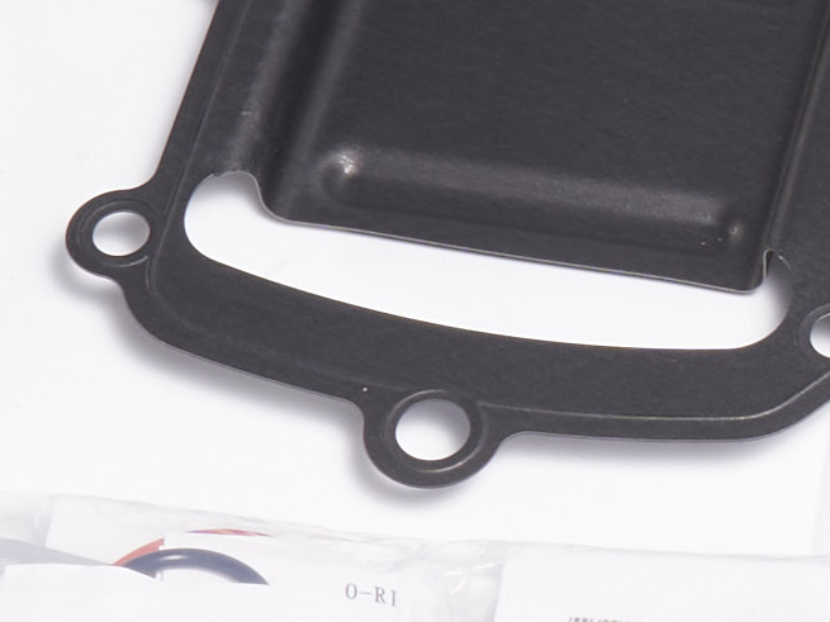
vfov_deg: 6.4
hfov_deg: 8.3
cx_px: 1342
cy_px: 301
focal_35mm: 231
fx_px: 5538
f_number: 14
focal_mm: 27
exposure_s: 1/125
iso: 200
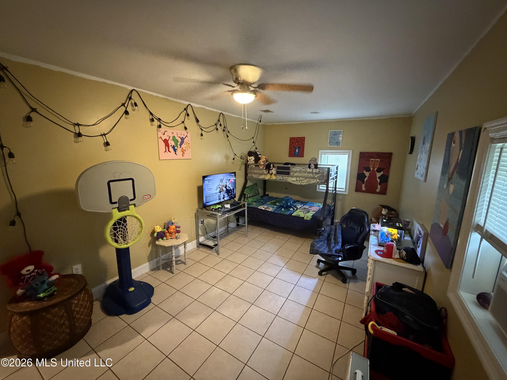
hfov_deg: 102.1
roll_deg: -0.2
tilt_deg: -10.4
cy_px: 190
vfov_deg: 85.7
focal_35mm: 14
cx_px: 254
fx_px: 205
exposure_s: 1/40
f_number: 2.2
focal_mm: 2.22
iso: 1250
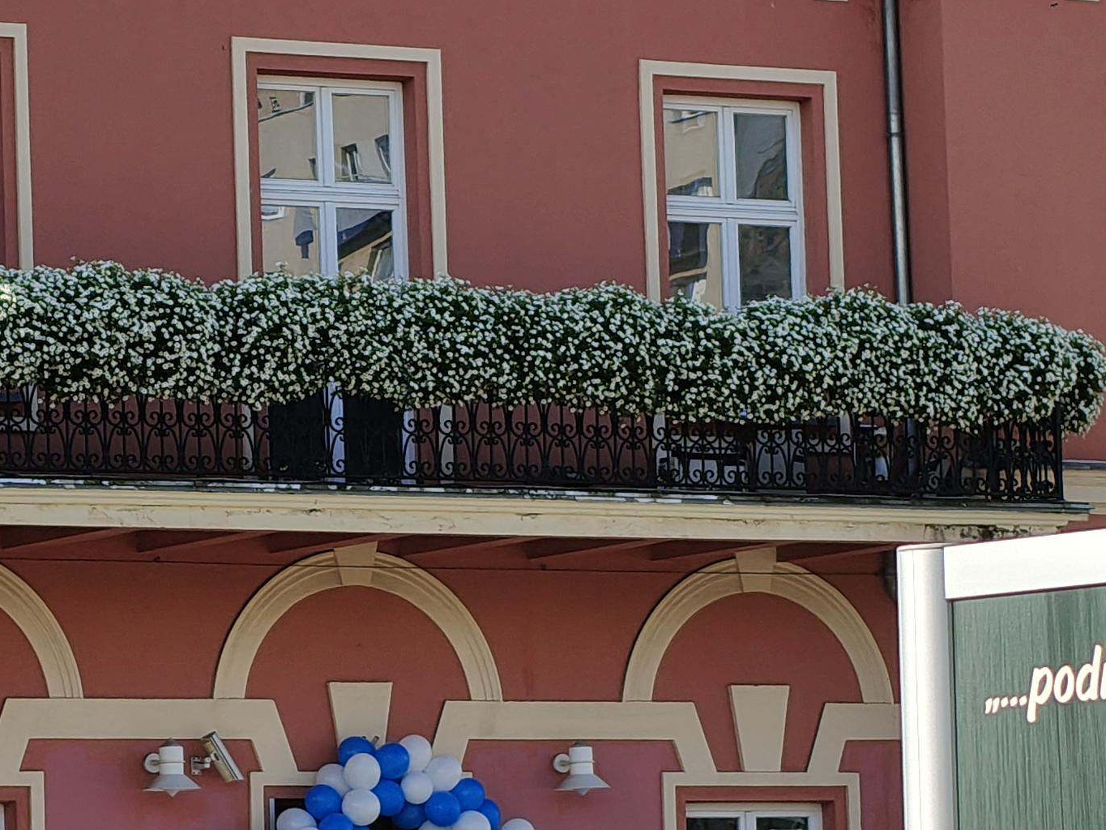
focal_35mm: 219
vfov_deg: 6.8
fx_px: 6998
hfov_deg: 9.0
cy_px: 612
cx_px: 310
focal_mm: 13.85
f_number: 2.6
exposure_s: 1/1950
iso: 80
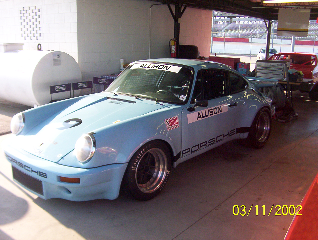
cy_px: 120
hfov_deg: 51.2
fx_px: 331
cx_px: 159
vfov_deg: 39.8
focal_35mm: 36
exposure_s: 1/521
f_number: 2.76
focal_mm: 5.54
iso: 100
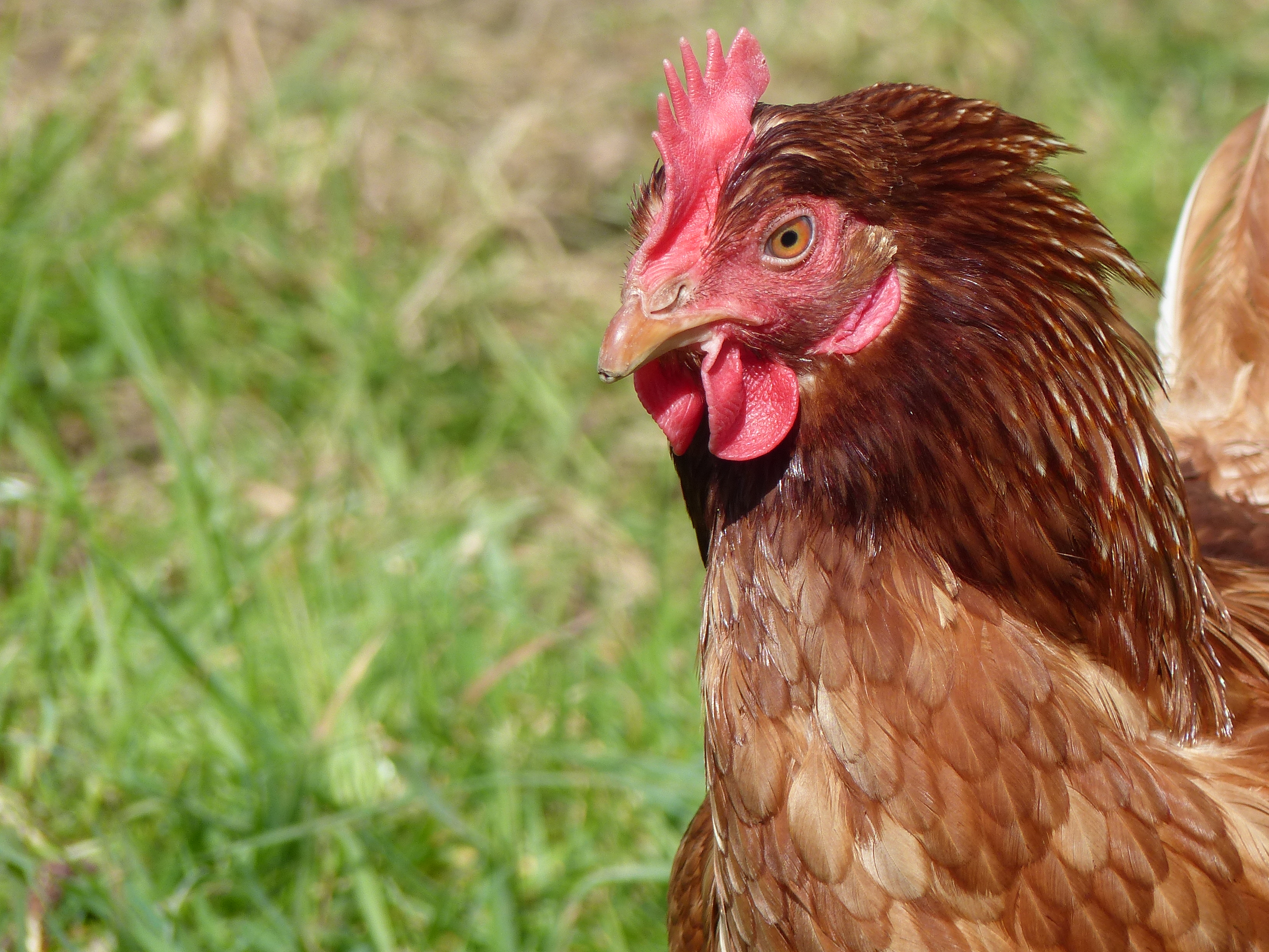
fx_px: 26725
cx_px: 744
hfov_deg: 2.7
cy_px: 431
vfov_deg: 2.0
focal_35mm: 729
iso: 100
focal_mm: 107.9
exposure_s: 1/800
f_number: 4
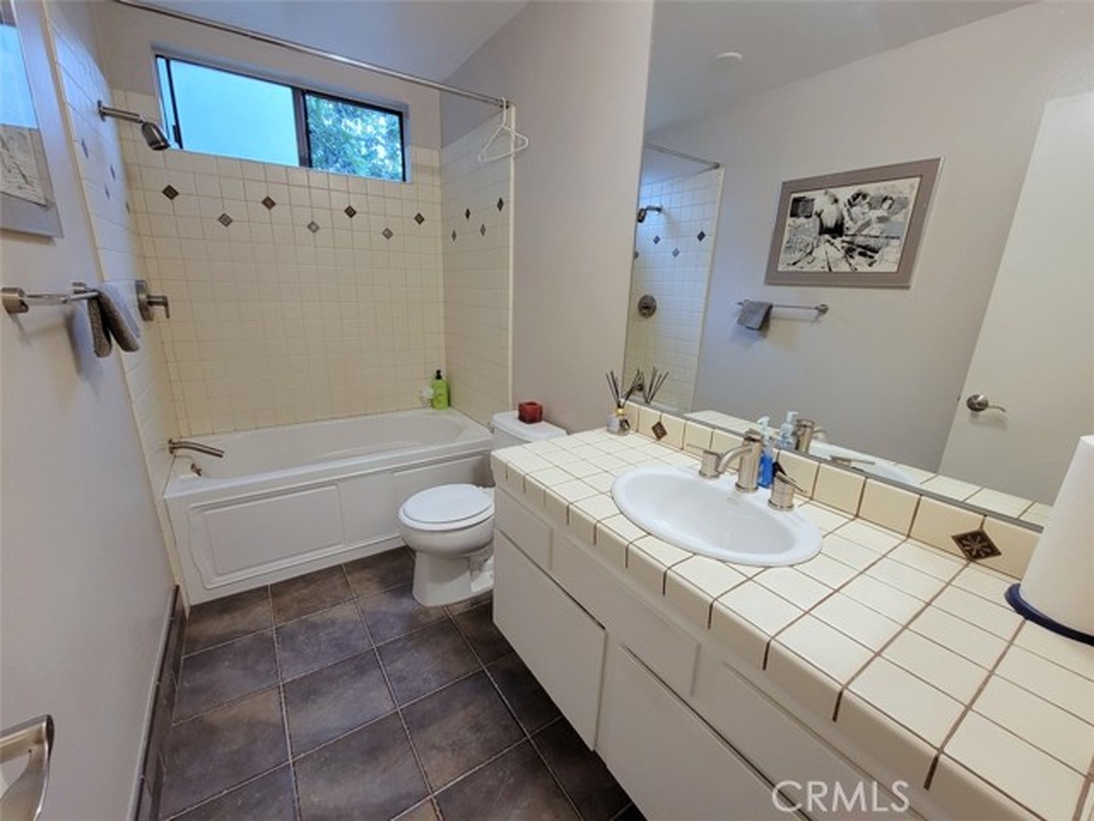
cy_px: 410
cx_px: 547
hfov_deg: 106.2
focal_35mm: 13
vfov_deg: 89.9
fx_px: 411
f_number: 2.2
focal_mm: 2.2
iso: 320
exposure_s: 1/60
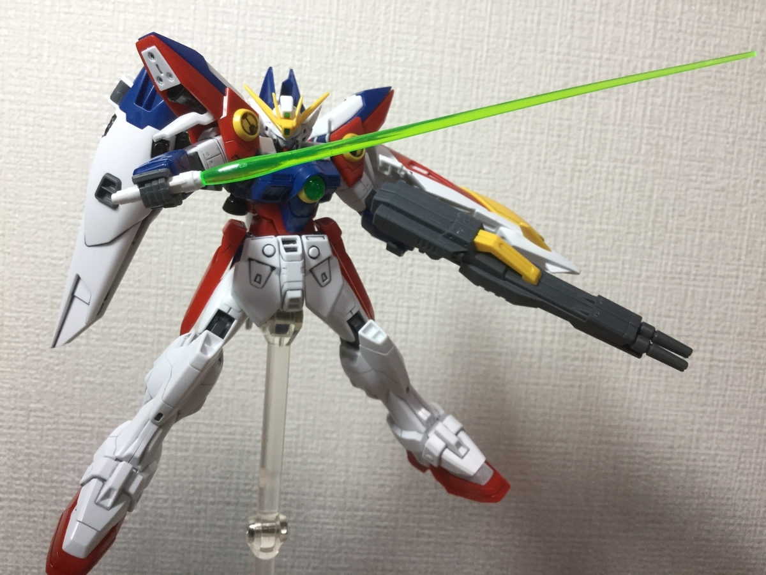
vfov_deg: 45.4
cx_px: 383
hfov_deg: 58.4
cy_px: 288
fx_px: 686
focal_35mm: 31
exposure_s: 1/30
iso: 40
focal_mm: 3.3
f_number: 2.4
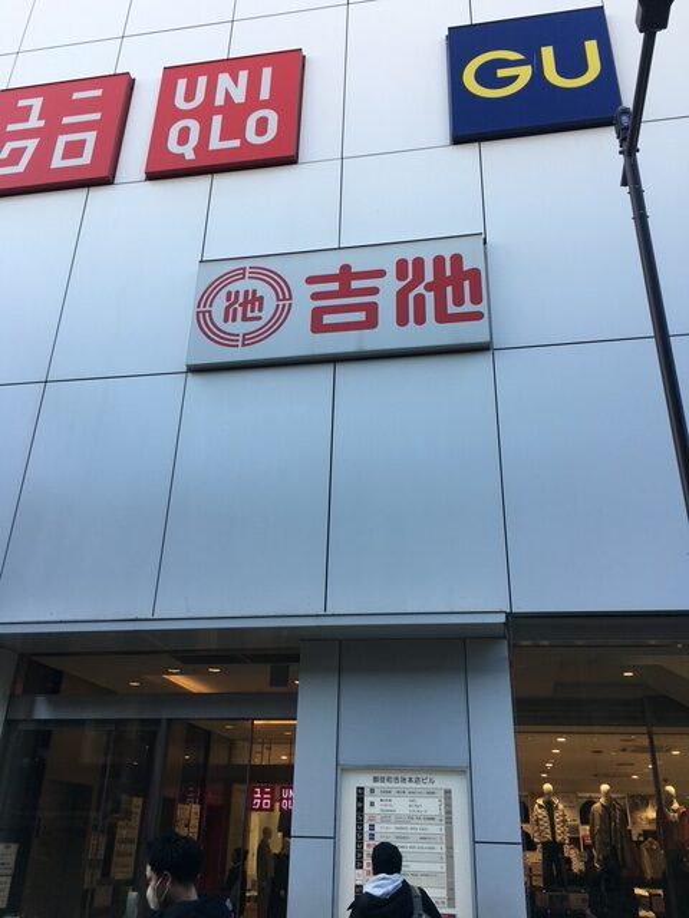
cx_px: 344
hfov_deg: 48.2
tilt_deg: +27.8
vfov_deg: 61.7
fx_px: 770
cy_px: 459
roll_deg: -3.4
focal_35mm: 29
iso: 25
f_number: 2.2
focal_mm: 4.15
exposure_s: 1/304
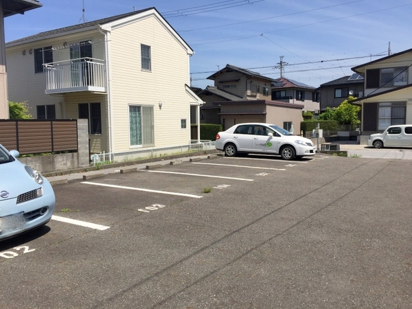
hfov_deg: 61.7
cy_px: 154
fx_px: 345
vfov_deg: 48.2
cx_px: 206
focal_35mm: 29
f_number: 2.2
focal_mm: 4.15
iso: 32
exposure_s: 1/3300
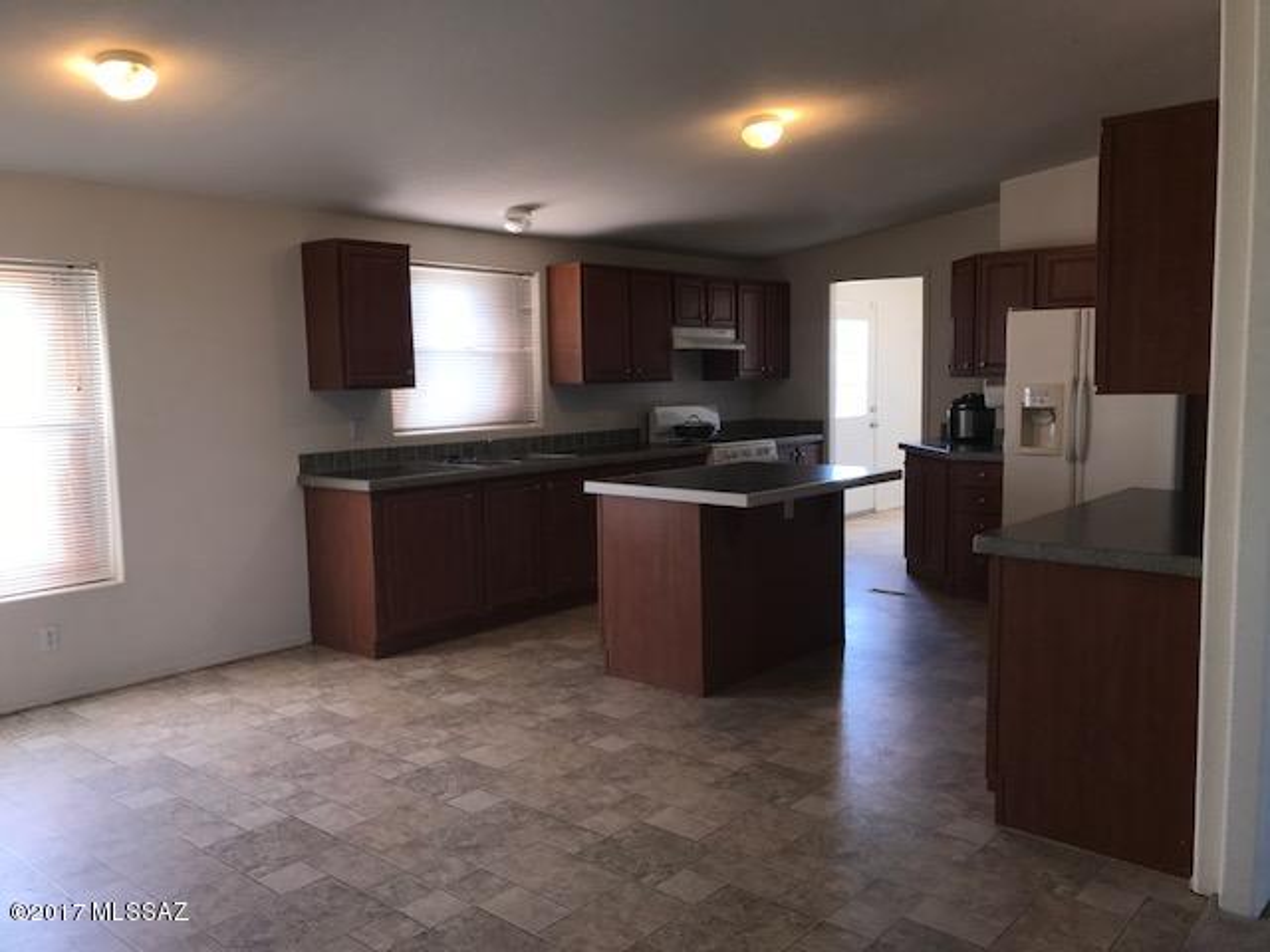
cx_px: 635
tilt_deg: -6.9
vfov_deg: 49.7
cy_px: 476
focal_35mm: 28
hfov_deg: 63.4
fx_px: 1027
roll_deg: +0.4
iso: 20
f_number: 1.8
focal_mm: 3.99
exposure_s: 1/35
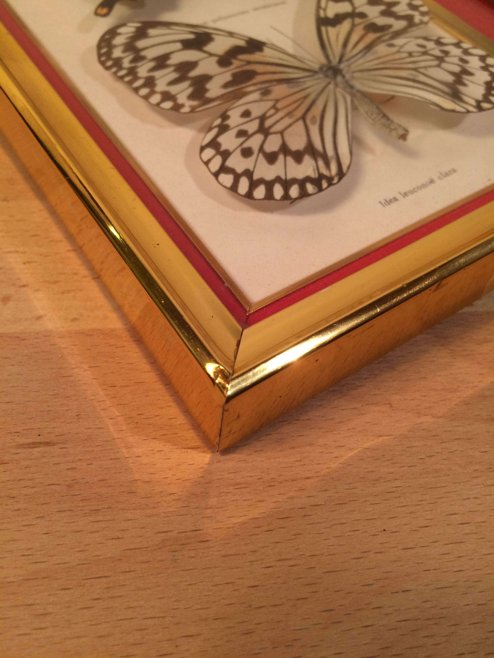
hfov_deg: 48.2
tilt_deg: -53.7
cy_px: 329
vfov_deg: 61.7
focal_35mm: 29
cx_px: 247
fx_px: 552
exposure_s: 1/33
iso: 50
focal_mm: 4.15
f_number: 2.2
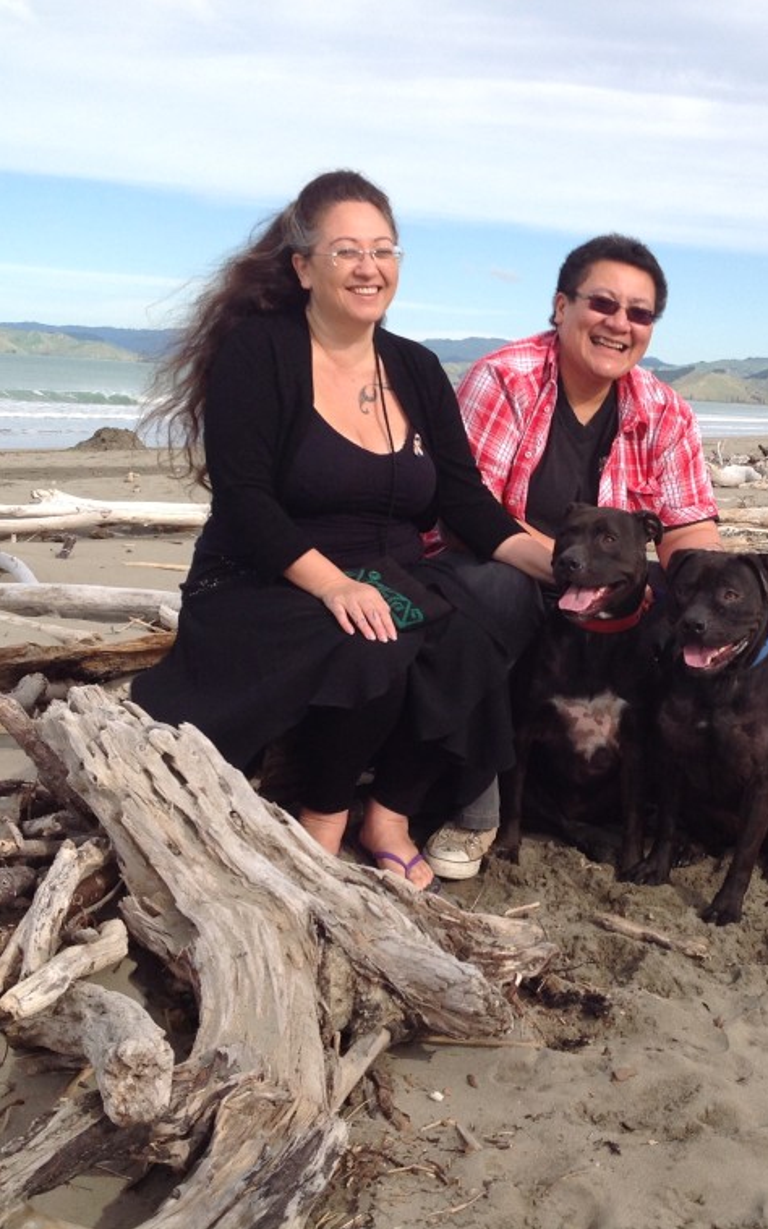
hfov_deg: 25.7
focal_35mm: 50
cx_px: 517
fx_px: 1675
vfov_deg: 40.3
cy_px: 618
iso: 50
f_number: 2.4
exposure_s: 1/1374
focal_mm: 4.28
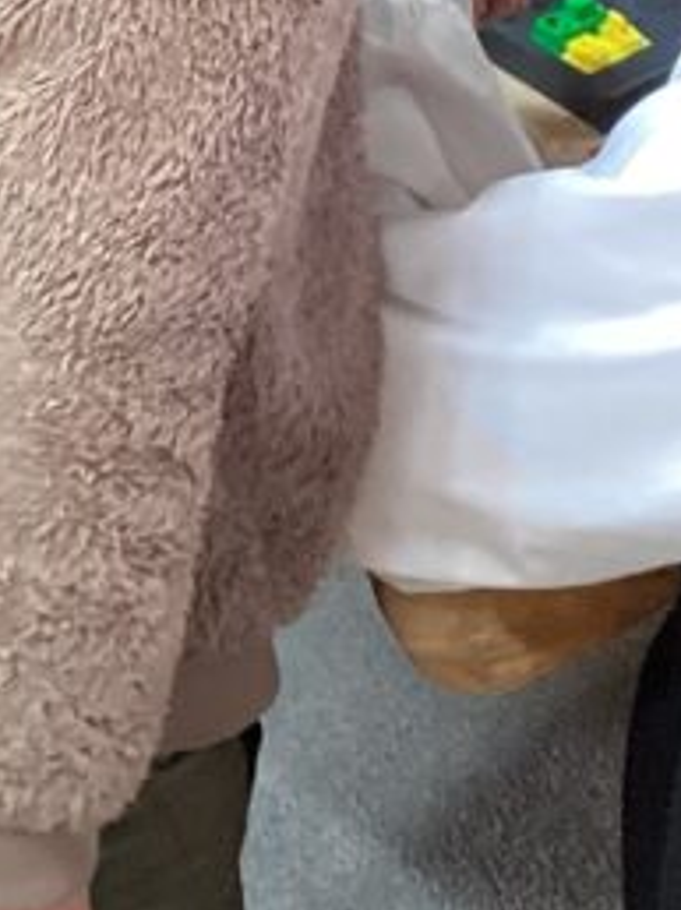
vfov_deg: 12.2
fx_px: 4046
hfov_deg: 9.6
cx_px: 356
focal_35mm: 154
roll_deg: +1.3
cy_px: -490
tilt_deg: -26.0
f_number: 2.4
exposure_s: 1/60
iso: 250
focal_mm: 3.3
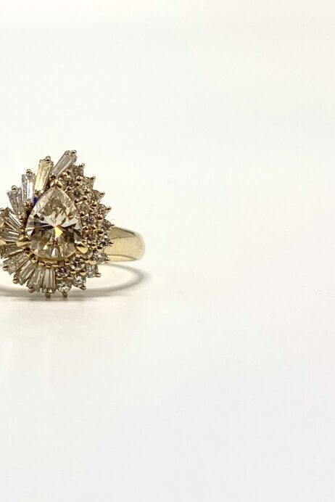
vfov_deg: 48.4
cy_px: 231
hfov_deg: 32.3
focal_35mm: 40
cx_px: 58
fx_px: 558
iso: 32
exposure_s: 1/130
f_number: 1.8
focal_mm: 4.25
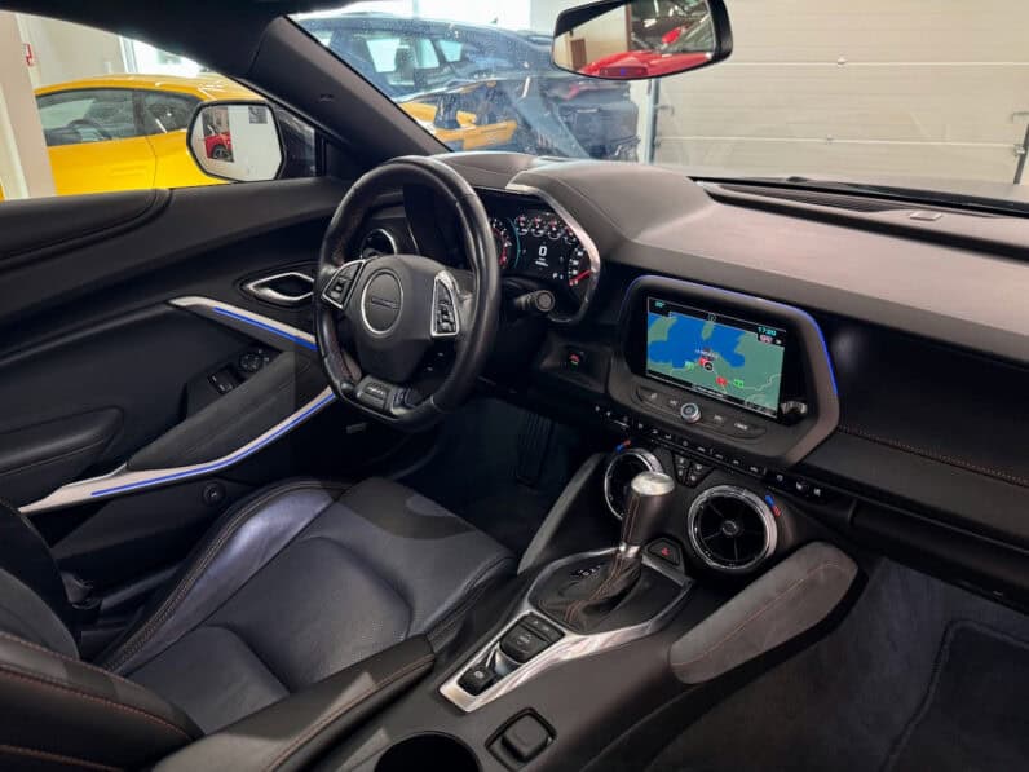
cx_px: 514
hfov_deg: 71.6
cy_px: 386
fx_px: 713
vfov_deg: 56.8
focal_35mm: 24
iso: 250
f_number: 1.8
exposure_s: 1/54
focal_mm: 6.8
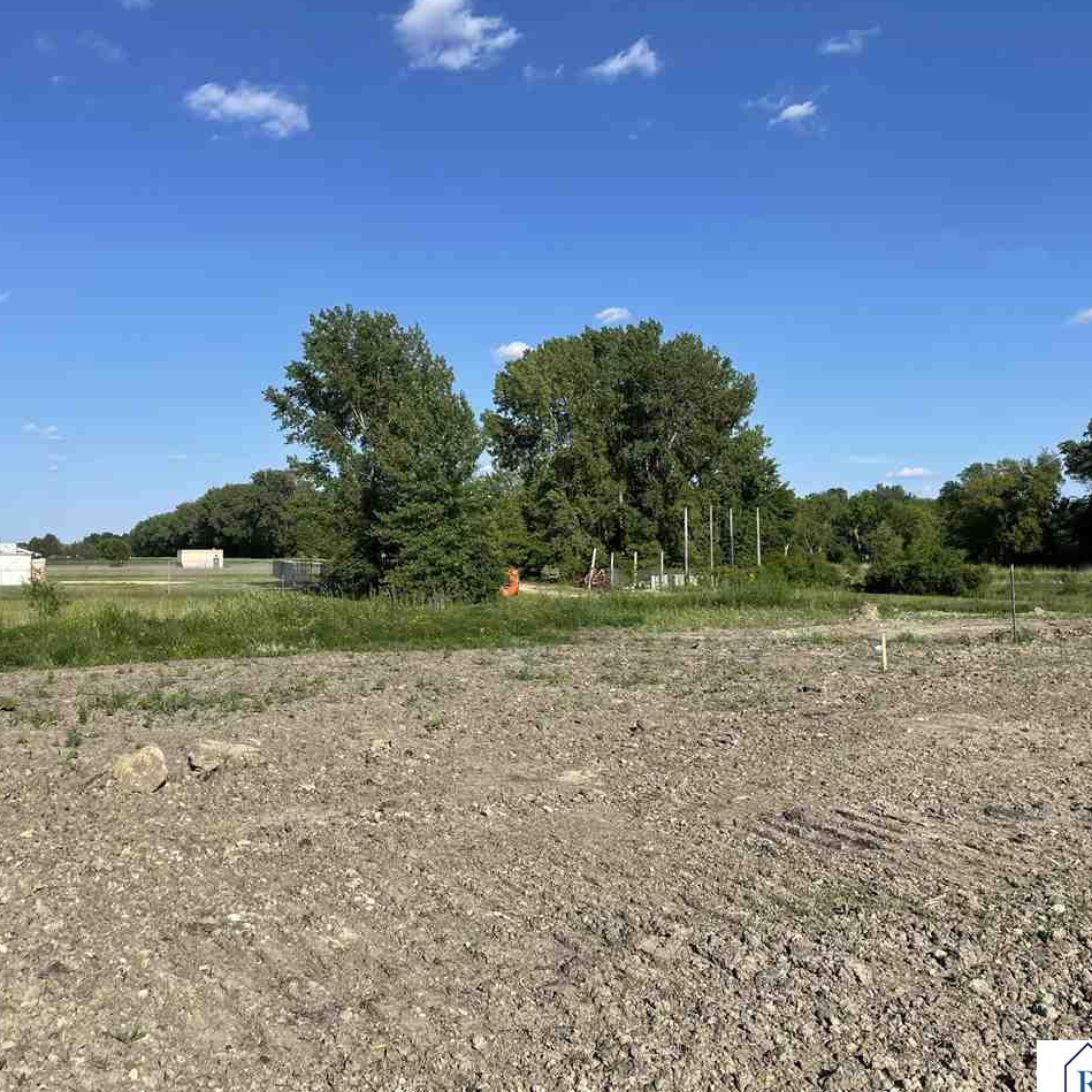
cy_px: 545
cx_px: 444
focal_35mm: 31
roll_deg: +0.8
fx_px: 1106
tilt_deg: +0.9
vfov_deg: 52.5
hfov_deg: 52.2
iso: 32
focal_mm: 4.2
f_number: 1.6
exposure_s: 1/3731
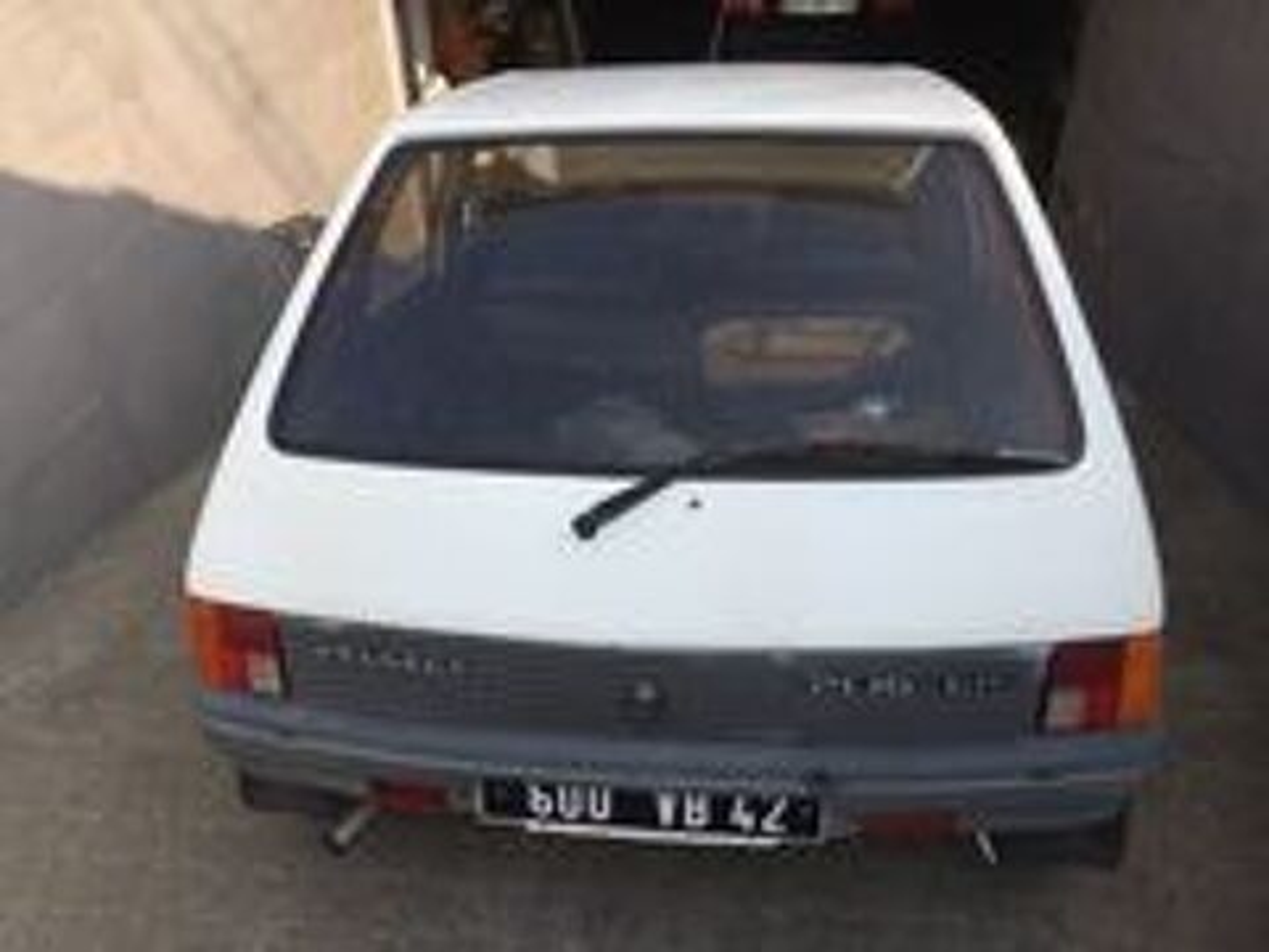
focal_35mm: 29
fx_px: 1063
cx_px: 634
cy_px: 476
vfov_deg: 48.2
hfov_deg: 61.7
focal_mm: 4.15
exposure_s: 1/1041
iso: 32
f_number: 2.2
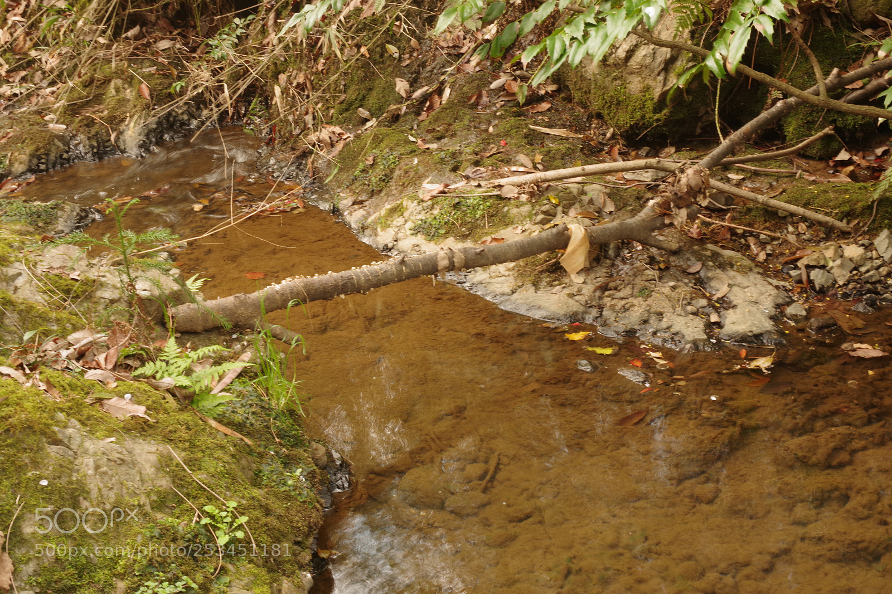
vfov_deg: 22.6
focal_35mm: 60
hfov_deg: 33.4
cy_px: 297
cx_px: 446
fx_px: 1486
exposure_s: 1/4
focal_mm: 40
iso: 500
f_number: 14
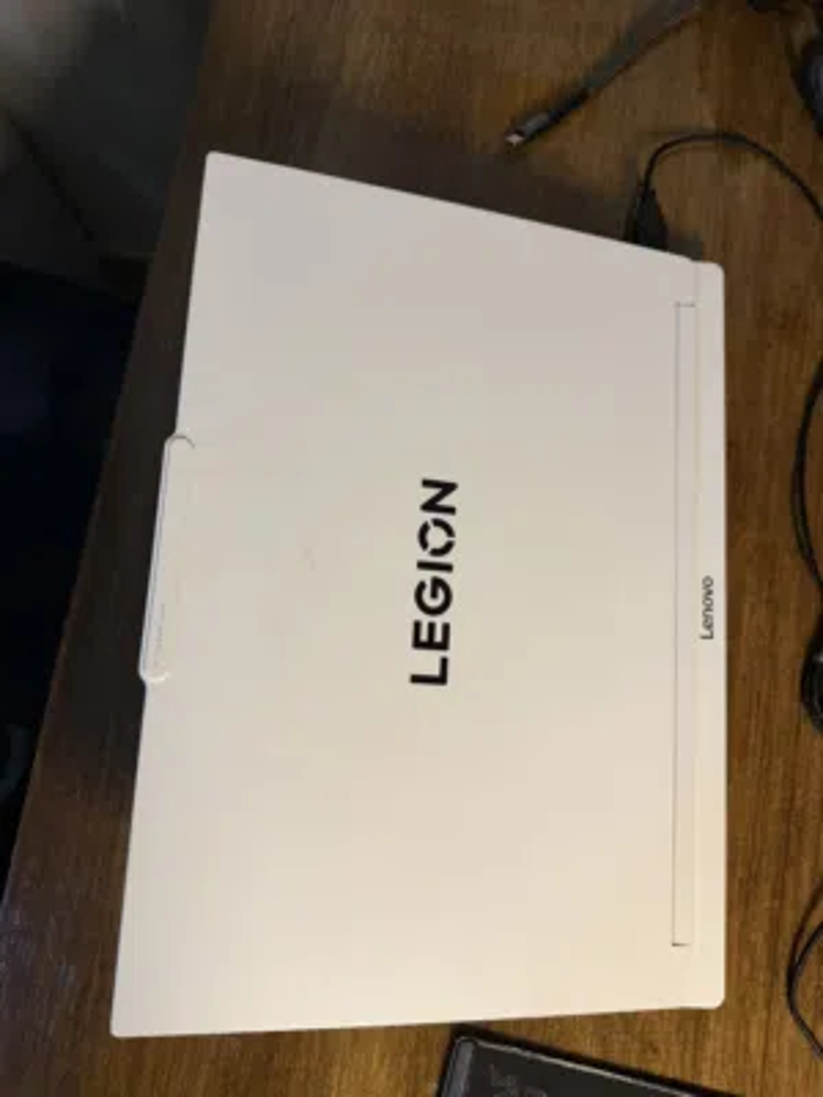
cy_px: 548
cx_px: 412
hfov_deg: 56.8
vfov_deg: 71.6
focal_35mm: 24
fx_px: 761
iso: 125
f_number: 1.78
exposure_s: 1/50
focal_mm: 6.76
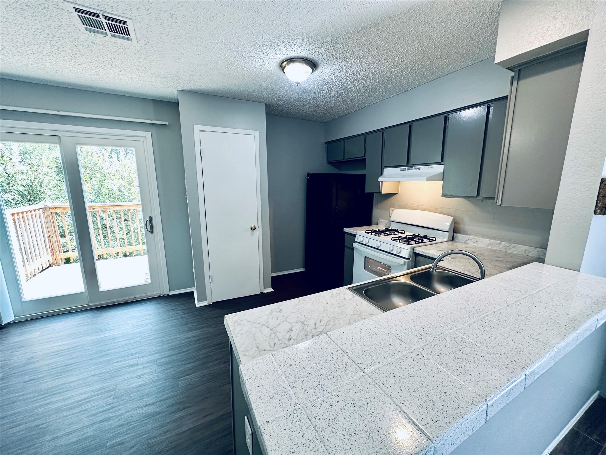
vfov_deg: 85.7
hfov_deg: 102.1
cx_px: 303
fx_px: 245
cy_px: 228
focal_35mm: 14
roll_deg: +1.0
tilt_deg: -9.6
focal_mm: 2.22
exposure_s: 1/60
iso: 160
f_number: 2.2
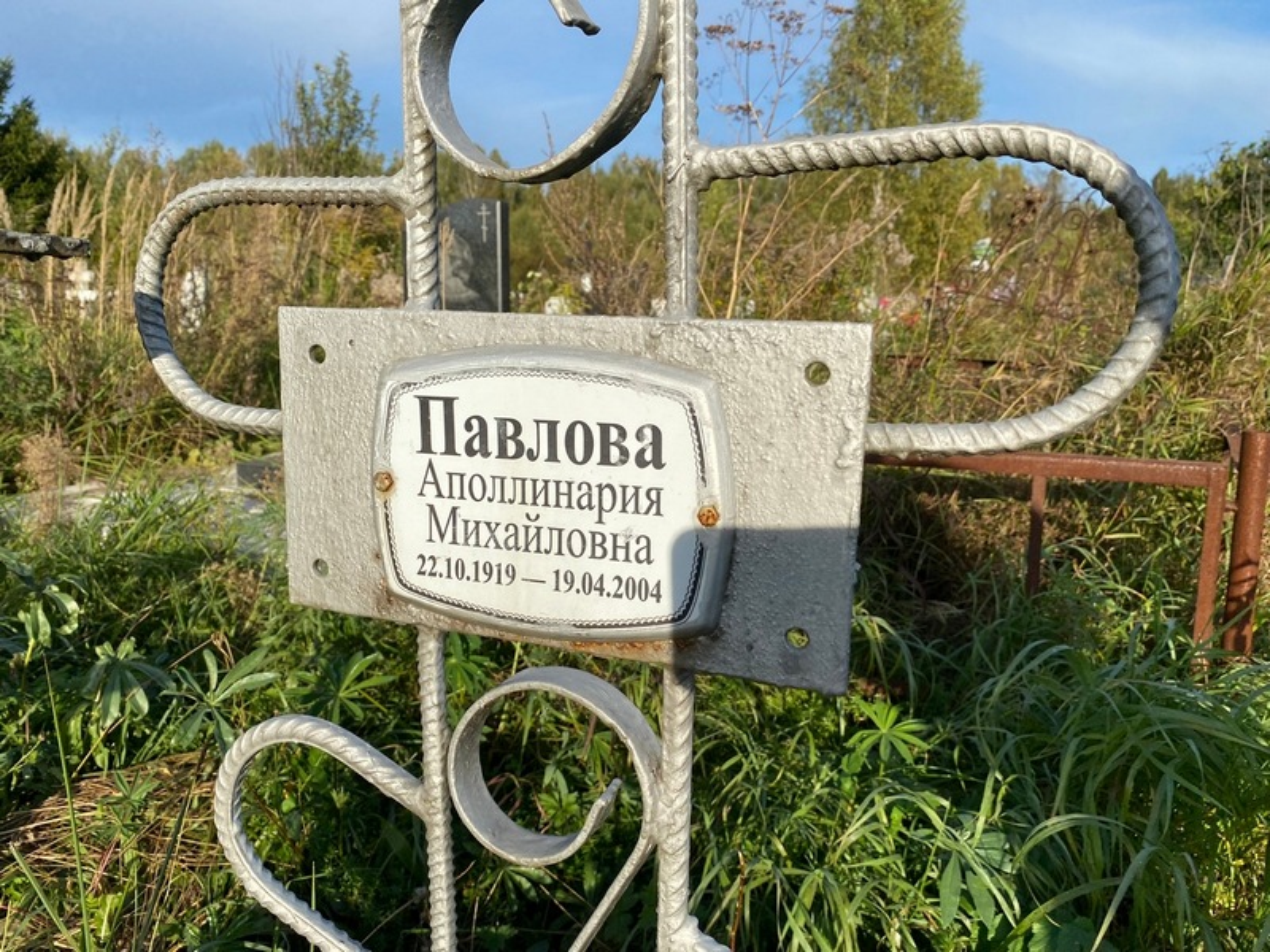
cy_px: 476
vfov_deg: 53.1
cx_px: 635
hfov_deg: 67.3
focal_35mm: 26
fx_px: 954
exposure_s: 1/2410
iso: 32
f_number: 1.8
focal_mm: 4.25
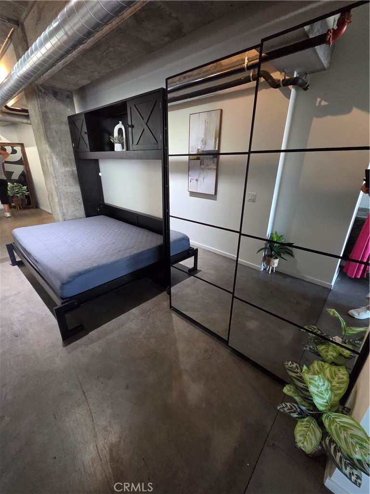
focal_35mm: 13
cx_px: 185
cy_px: 247
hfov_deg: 89.9
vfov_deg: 106.2
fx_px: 185
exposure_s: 1/60
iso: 1250
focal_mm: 2.2
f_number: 2.2
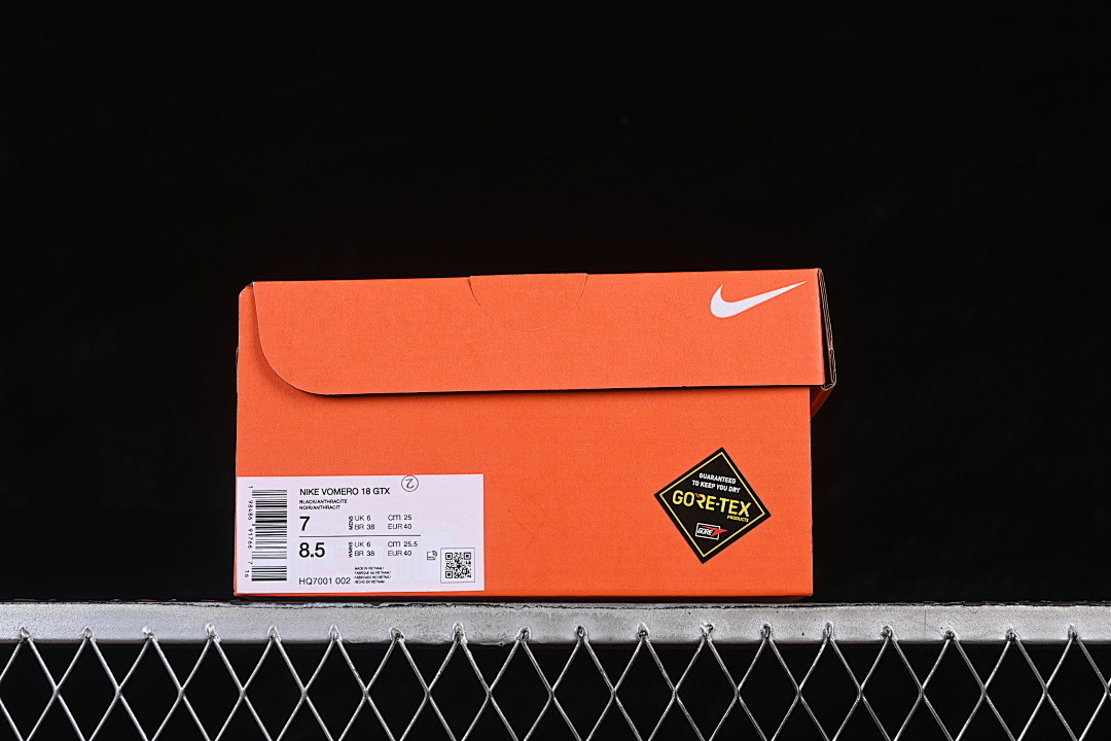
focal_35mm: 75
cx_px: 556
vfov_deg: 18.2
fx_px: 2314
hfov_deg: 27.0
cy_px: 370
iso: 160
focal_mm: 50
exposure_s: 1/60
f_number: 8
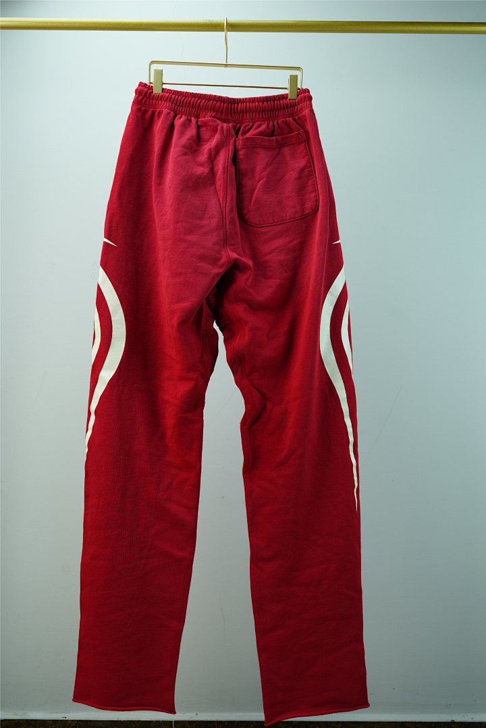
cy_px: 364
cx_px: 243
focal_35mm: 36
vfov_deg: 53.1
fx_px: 729
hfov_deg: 36.9
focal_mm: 36
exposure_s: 1/160
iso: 500
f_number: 5.6
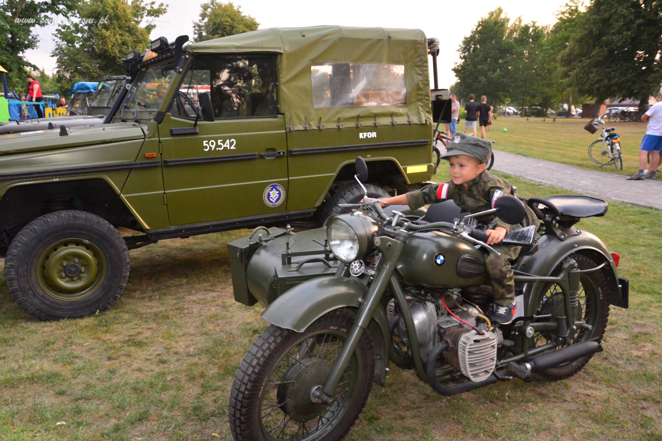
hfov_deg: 57.2
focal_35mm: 33
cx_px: 331
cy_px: 220
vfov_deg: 40.0
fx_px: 607
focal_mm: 22
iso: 1600
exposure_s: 1/125
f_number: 5
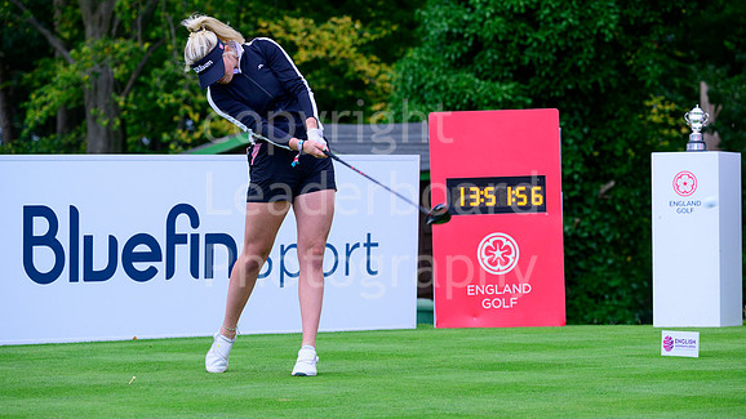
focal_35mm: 184
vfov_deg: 6.6
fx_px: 3639
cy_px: 206
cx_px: 373
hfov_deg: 11.7
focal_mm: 175
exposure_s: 1/1250
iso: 1600
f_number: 6.3
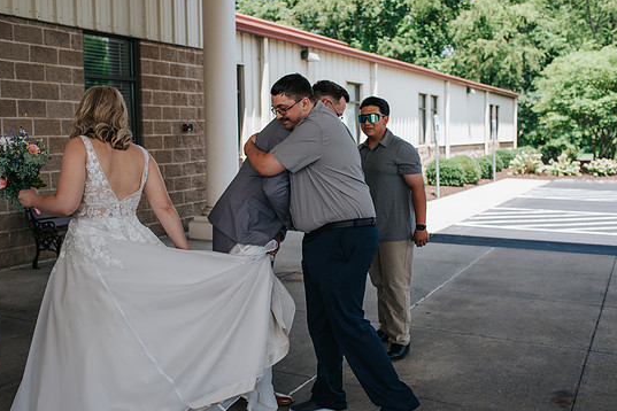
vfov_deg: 34.2
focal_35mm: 39
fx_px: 668
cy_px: 211
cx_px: 298
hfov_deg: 49.5
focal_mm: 35
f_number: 3.5
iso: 100
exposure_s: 1/320
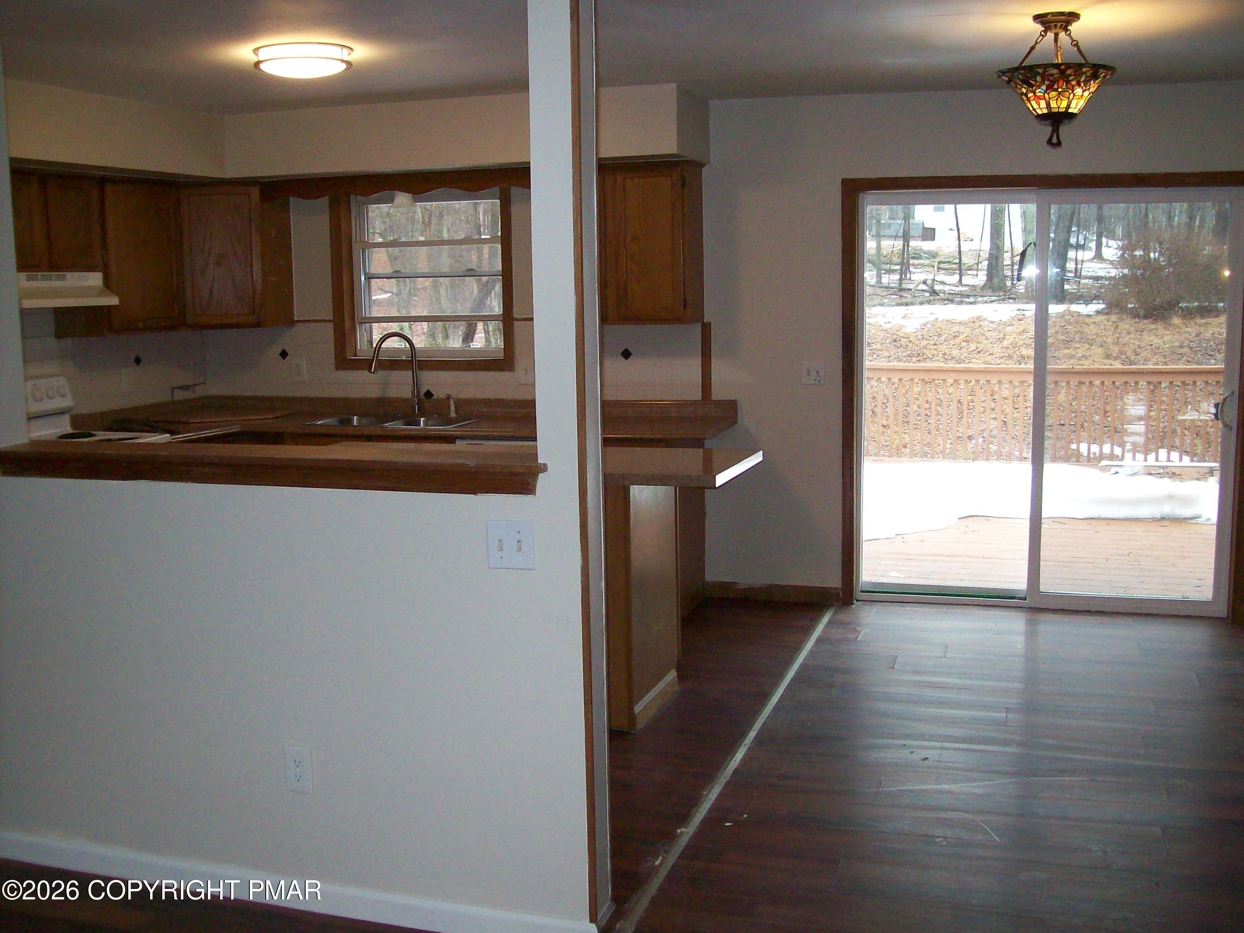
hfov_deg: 51.4
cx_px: 622
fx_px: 1294
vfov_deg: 39.7
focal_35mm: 36
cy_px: 466
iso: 200
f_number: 2.7
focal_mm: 6
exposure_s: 1/64
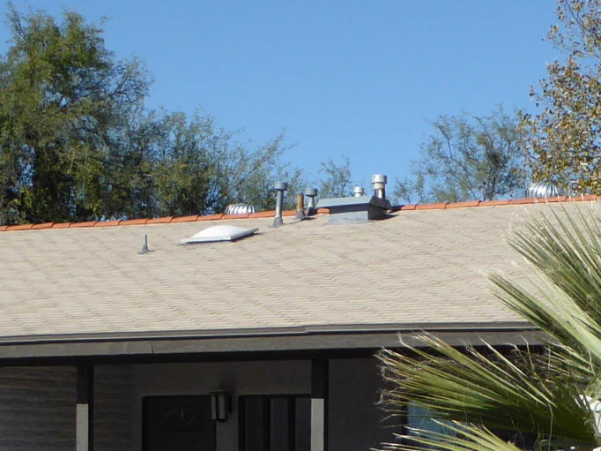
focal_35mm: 154
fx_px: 2673
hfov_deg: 12.8
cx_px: 419
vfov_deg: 9.6
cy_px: 296
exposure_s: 1/1000
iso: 100
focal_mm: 6.3
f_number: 3.7
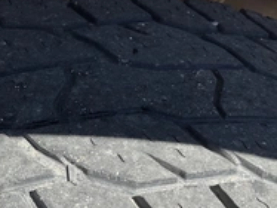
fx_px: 496
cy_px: 165
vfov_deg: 23.3
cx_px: 41
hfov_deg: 30.2
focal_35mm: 62
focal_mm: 3
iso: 25
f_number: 1.8
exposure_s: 1/383
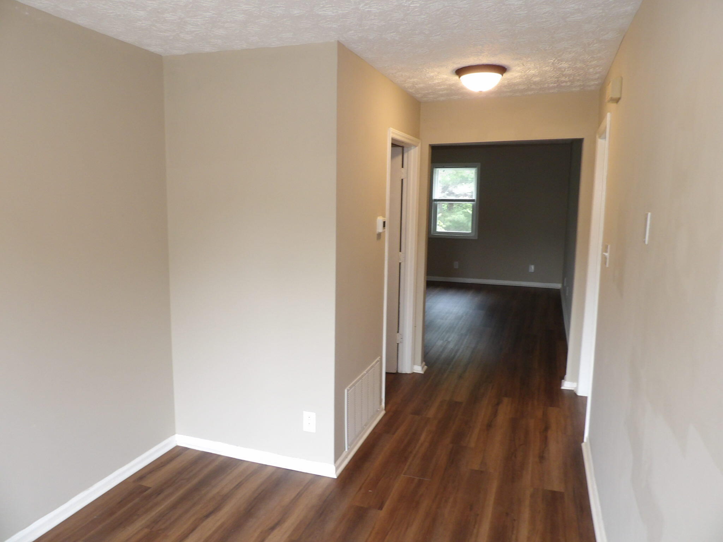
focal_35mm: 24
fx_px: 501
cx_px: 362
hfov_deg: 71.6
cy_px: 271
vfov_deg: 56.8
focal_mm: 4.3
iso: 171
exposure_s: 1/33
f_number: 3.2
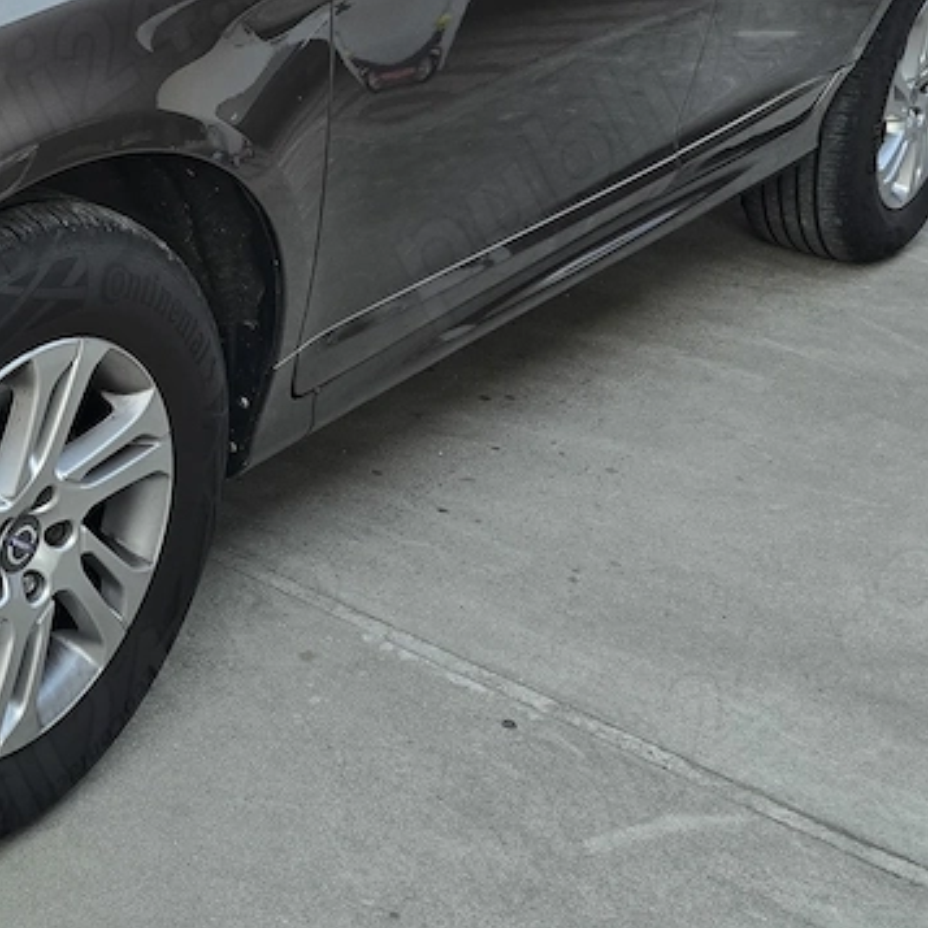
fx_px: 1729
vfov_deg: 29.1
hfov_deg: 26.1
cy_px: 138
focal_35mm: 57
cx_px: -244
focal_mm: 6.3
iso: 250
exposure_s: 1/100
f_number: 1.7
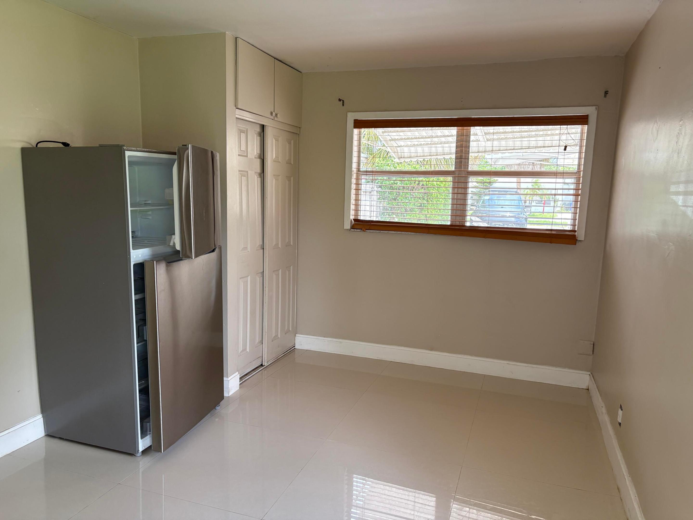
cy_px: 260
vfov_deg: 53.1
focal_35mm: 26
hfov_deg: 67.3
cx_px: 346
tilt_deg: -7.5
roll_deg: -1.4
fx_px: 521
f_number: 1.6
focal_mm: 5.96
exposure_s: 1/236
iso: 100
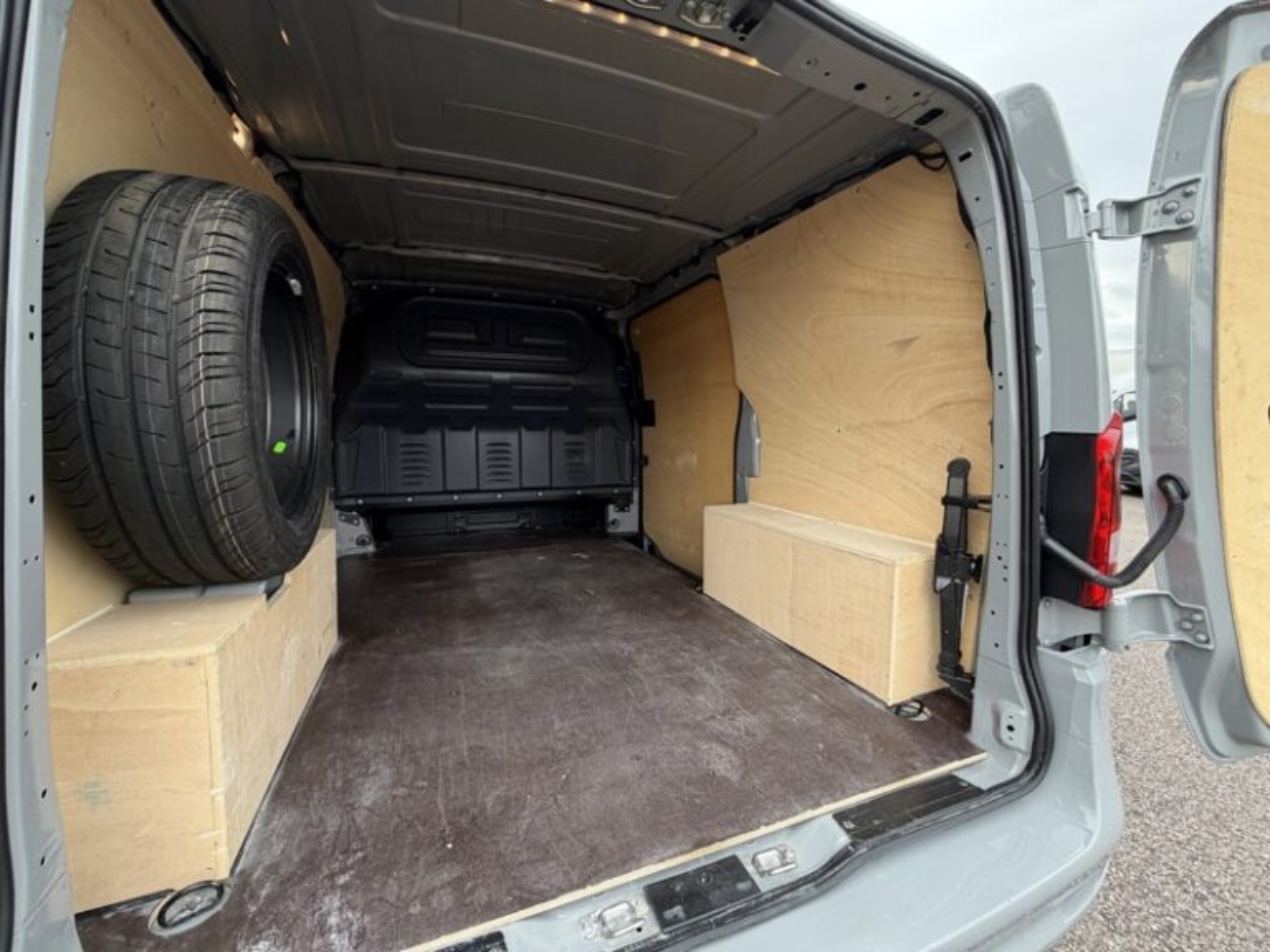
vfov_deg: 85.7
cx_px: 635
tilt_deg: -7.2
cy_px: 476
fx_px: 514
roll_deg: -0.4
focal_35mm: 14
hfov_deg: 102.1
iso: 40
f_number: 2.2
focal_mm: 2.22
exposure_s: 1/133
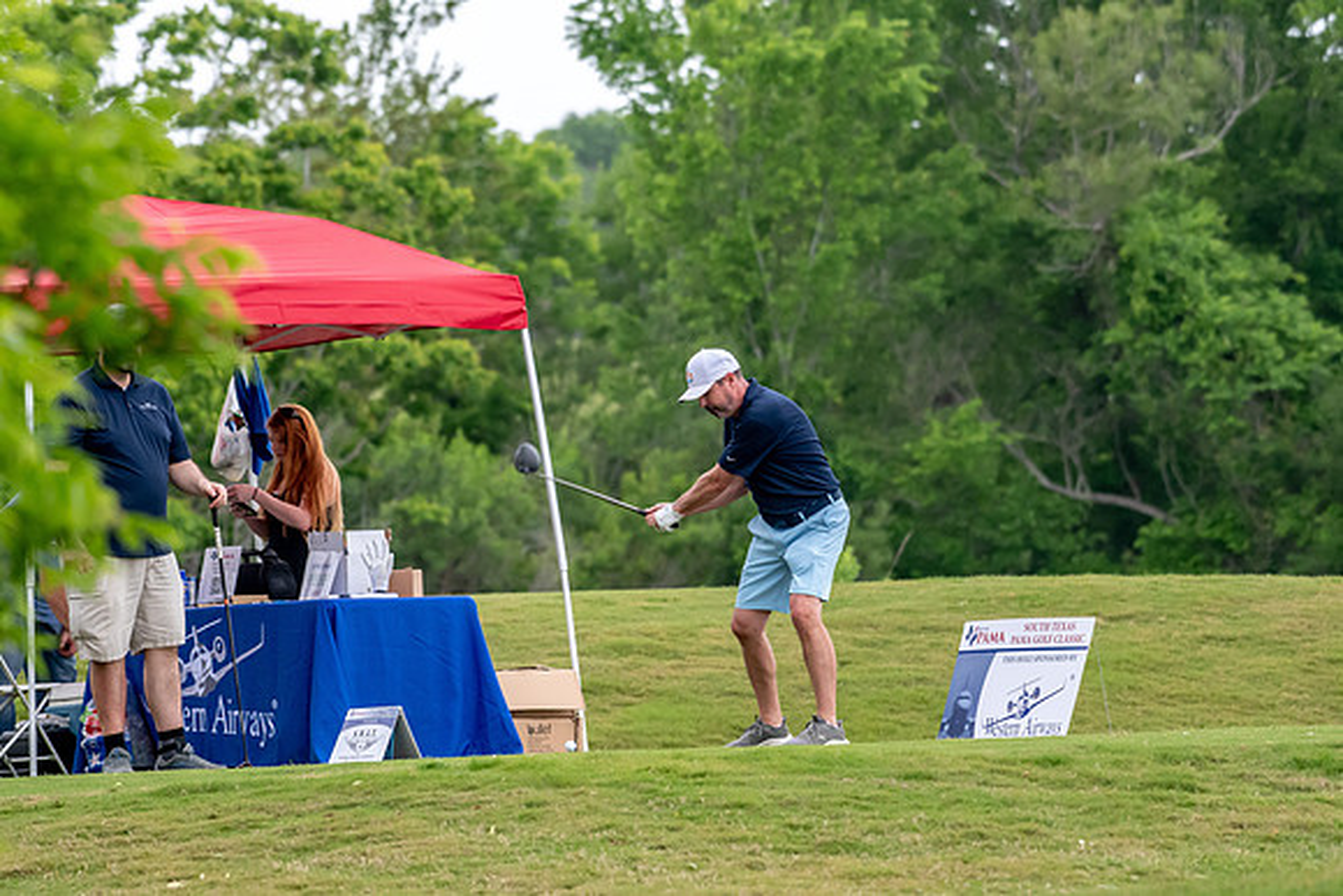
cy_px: 448
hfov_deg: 5.1
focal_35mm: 405
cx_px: 672
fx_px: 15112
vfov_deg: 3.4
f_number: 5.6
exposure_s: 1/2000
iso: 1600
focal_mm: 270
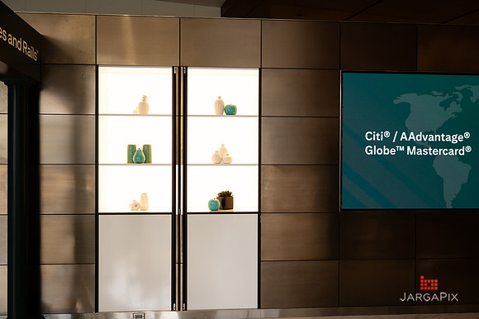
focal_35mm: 35
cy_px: 160
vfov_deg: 37.8
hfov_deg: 54.5
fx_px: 465
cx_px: 244
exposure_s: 1/200
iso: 250
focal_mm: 34
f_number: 3.2
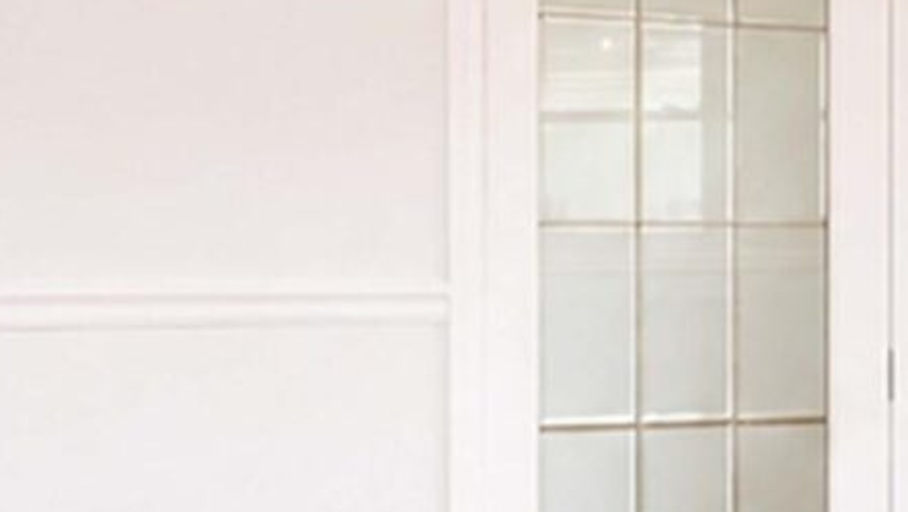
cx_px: 1163
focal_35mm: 91
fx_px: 2192
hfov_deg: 21.3
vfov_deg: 13.3
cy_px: 287
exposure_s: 1/80
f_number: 8
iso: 1600
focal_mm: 10
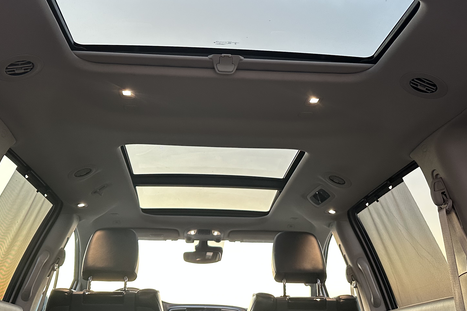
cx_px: 222
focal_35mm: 35
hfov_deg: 54.4
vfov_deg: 36.8
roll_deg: +0.8
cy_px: 72
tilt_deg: +27.3
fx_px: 454
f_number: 1.78
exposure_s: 1/60
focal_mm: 6.86
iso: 400
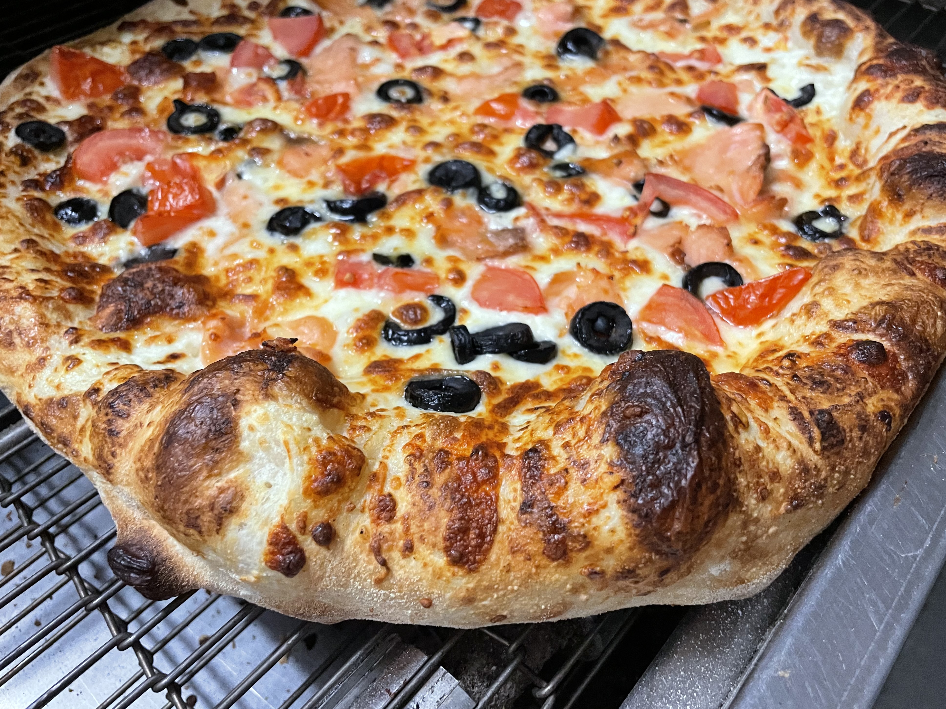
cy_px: 342
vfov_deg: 51.3
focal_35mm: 27
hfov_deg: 65.3
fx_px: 738
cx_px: 476
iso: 400
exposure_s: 1/50
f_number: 1.6
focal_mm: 4.2
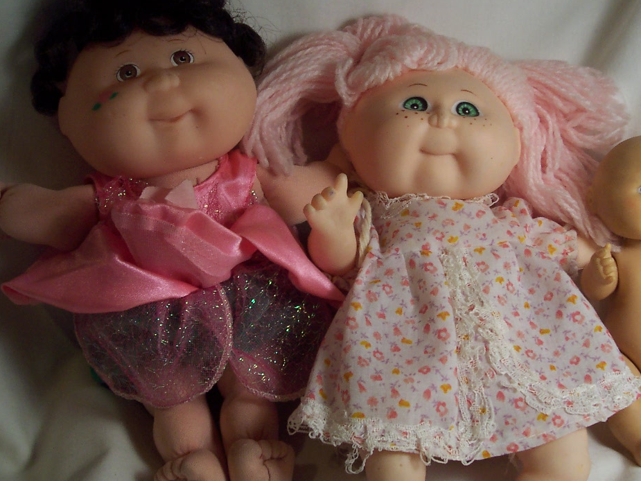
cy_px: 220
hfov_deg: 39.4
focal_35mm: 48
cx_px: 401
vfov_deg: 30.3
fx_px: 889
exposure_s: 1/90
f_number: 2.8
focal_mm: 5.6
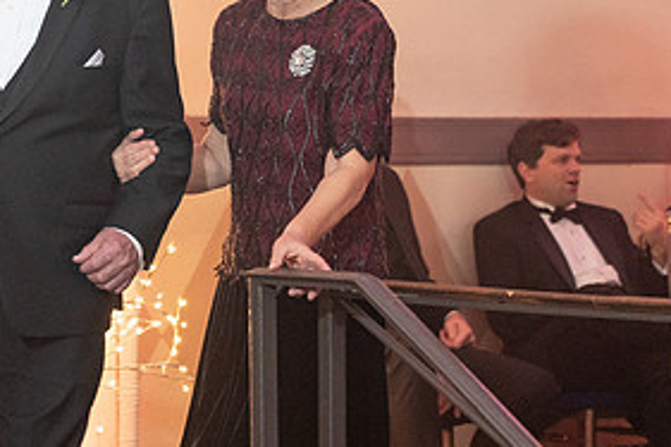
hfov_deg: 12.4
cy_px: 121
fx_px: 3073
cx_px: 135
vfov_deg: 8.3
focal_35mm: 165
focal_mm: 70
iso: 4000
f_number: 4
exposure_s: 1/100
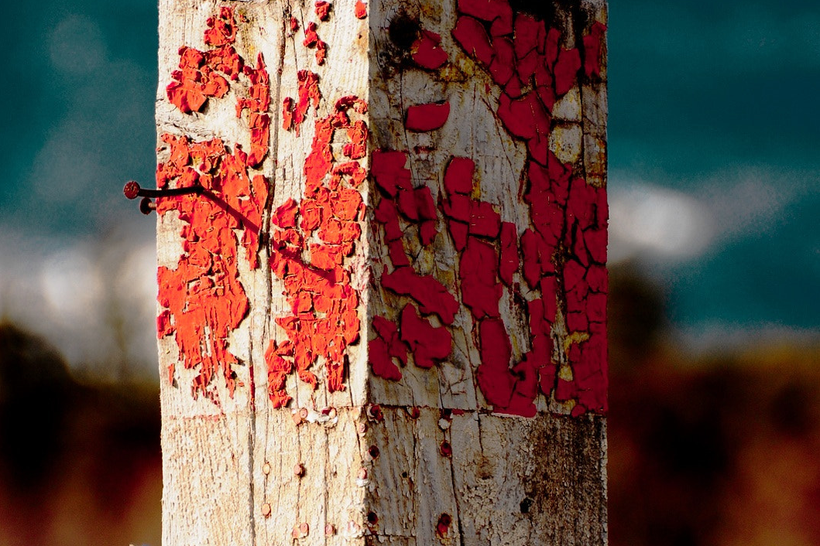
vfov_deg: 2.4
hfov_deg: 3.6
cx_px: 410
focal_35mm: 566
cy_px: 262
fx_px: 12891
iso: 250
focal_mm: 250
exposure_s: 1/500
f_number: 6.3
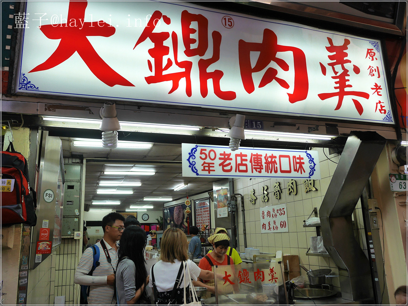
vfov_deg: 46.8
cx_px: 204
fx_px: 354
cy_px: 153
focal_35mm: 30
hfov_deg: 60.0
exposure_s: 1/250
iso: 200
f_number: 2.8
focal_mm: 15
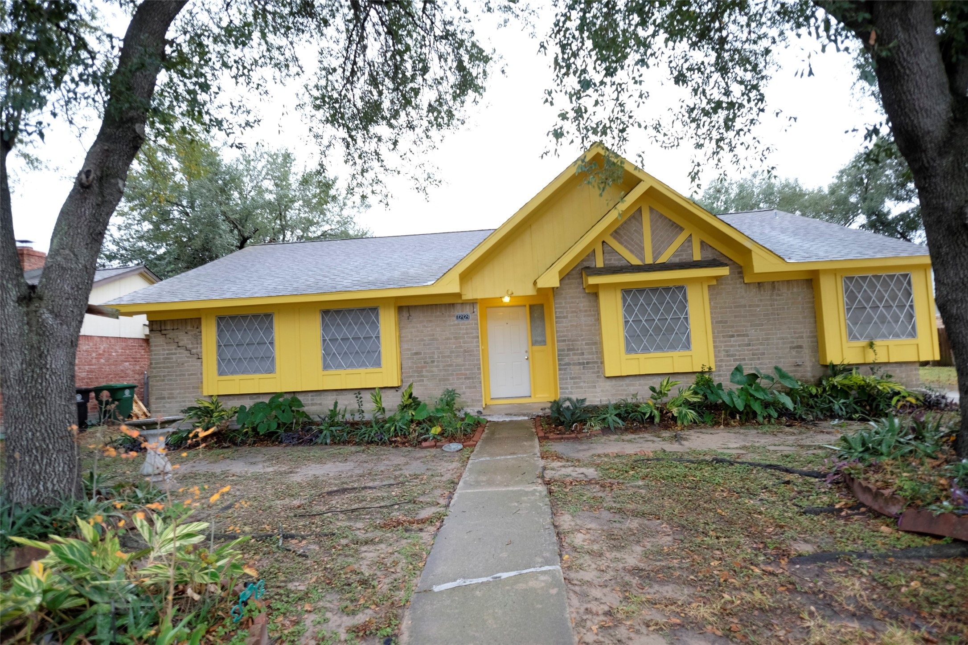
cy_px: 322
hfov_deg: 90.0
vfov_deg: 67.4
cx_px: 484
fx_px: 484
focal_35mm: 18
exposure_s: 1/80
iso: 200
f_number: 2.8
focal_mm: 12
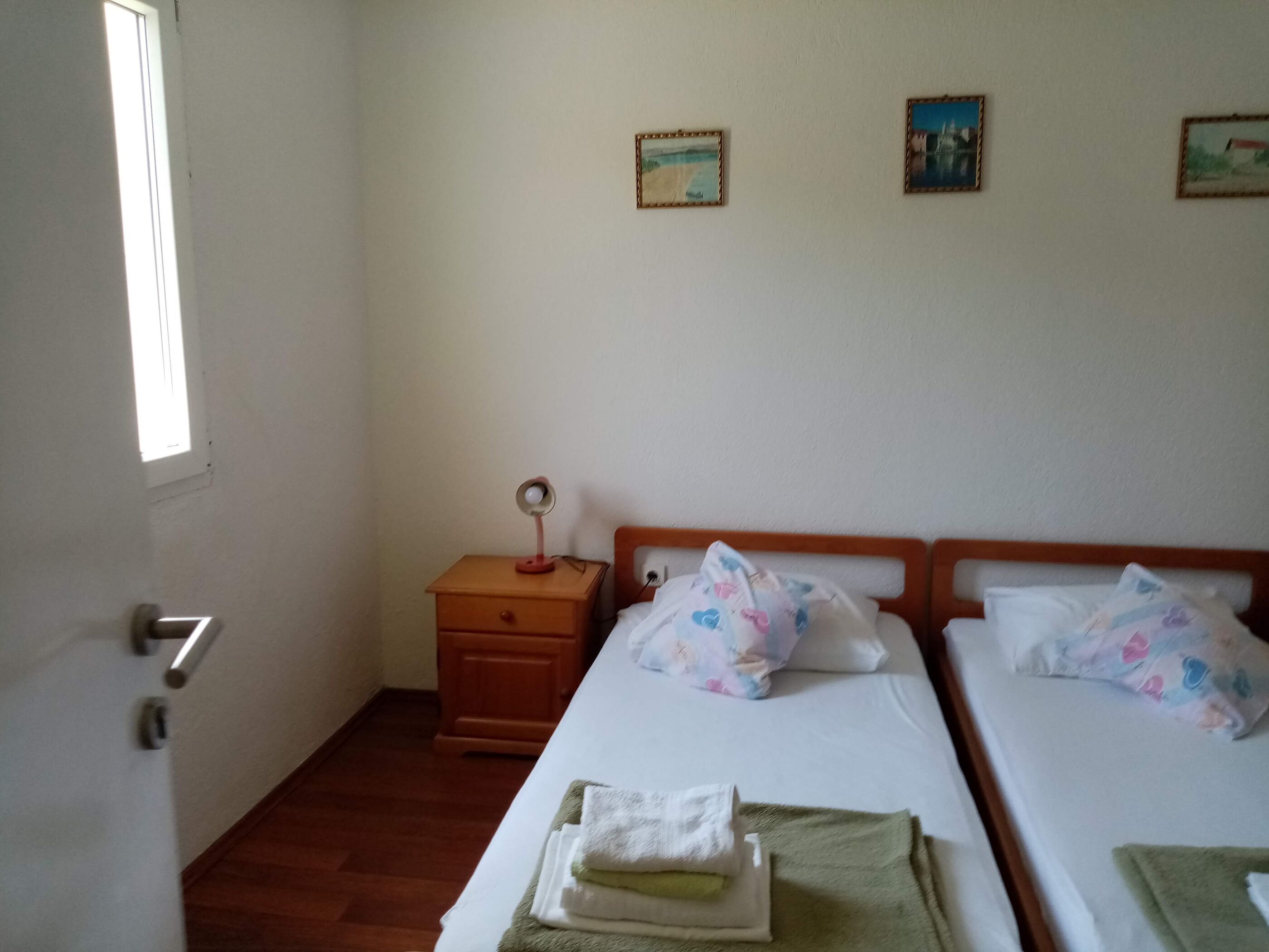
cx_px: 634
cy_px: 476
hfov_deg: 67.3
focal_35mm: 26
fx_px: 953
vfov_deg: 53.1
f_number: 1.8
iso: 101
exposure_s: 1/33.3
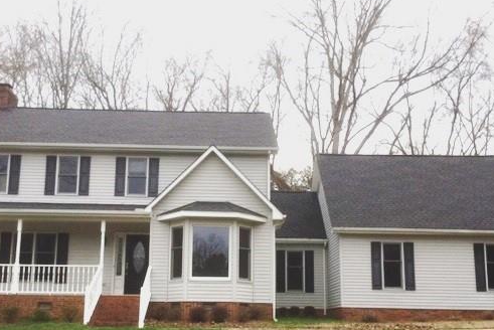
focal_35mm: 42
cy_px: 226
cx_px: 233
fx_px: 577
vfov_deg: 31.6
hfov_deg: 46.4
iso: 25
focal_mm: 3.3
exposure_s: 1/317
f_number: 2.4
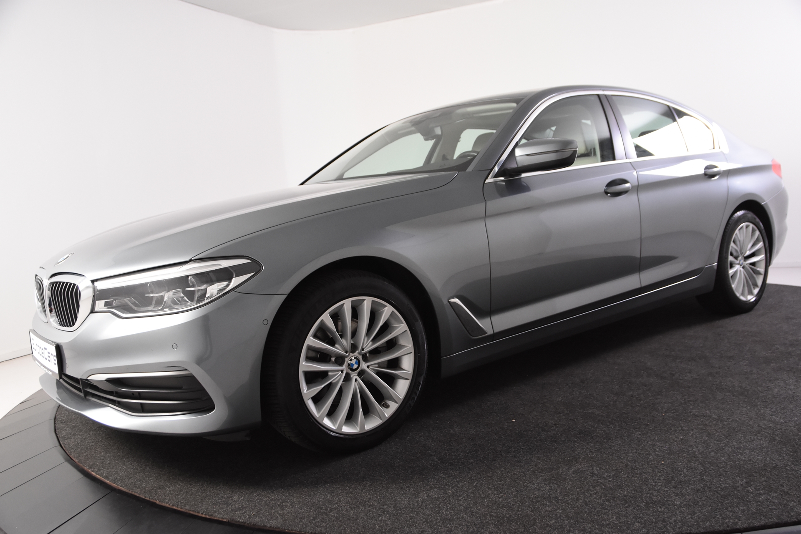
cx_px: 400
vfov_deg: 43.6
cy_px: 267
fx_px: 667
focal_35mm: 30
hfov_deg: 61.9
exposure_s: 1/60
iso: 1600
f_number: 4
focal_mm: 20
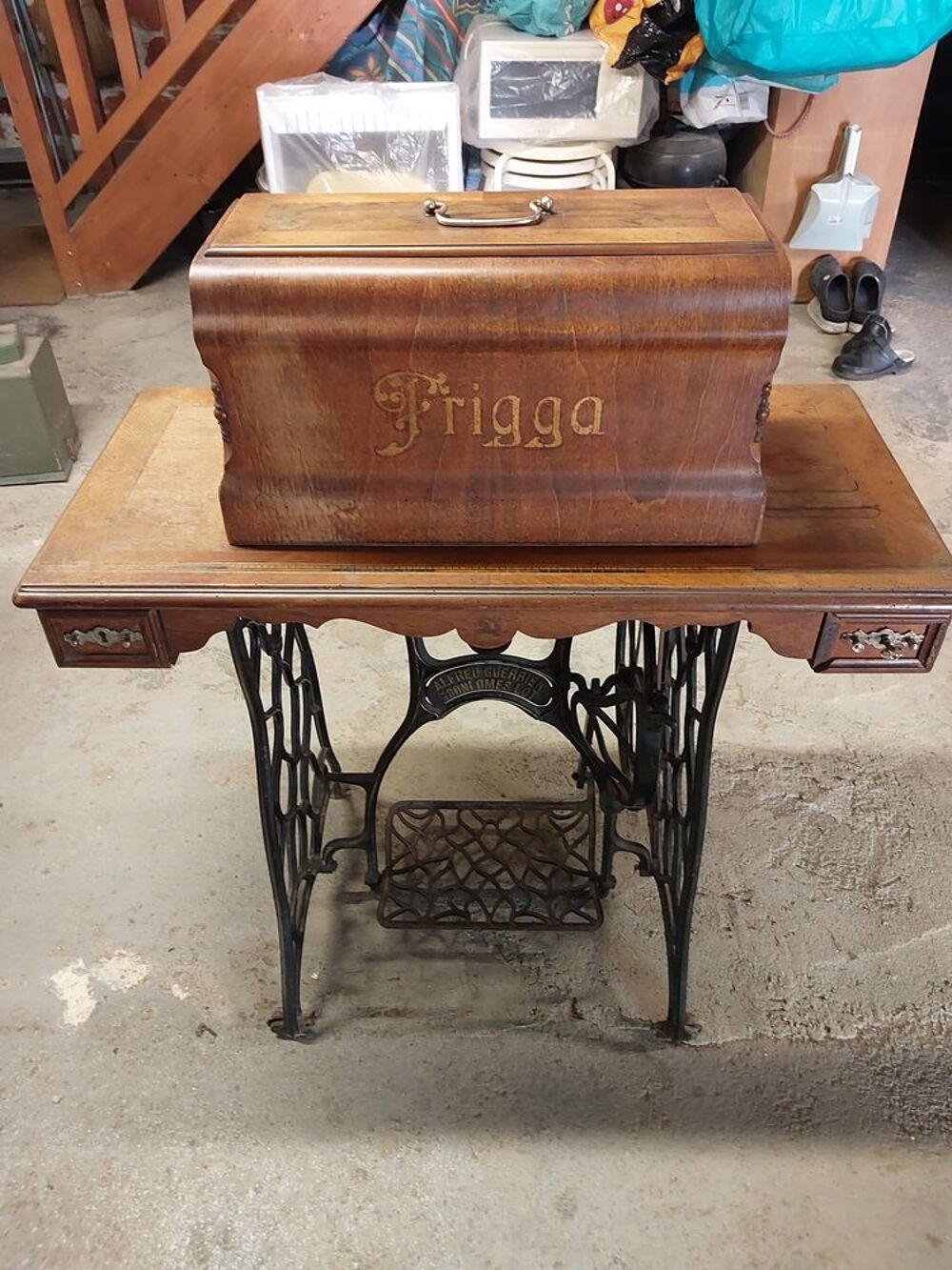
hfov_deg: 46.8
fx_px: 1100
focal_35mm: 30
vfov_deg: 60.0
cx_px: 476
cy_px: 635
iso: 320
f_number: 1.8
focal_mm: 4.6
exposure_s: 1/25
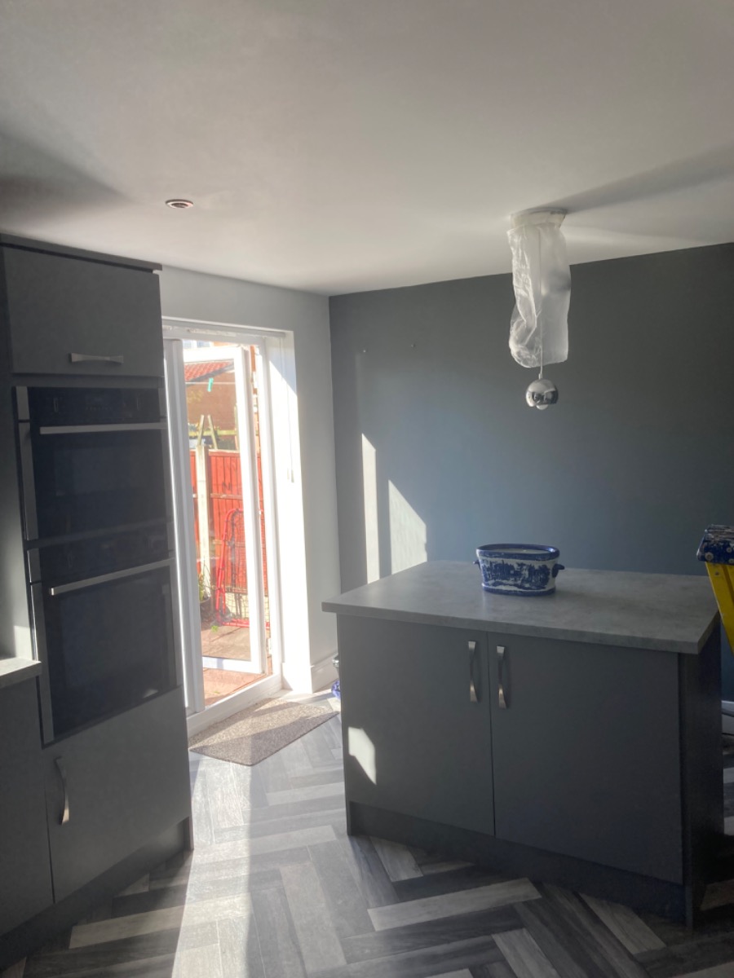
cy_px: 489
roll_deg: +1.5
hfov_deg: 49.7
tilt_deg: -3.5
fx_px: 792
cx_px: 367
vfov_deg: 63.4
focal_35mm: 28
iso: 20
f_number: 1.8
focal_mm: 3.99
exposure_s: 1/265
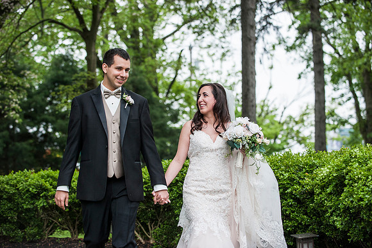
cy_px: 124
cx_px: 186
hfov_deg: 21.5
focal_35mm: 95
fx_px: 981
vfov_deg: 14.4
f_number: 4
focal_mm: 95
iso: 800
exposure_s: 1/3200
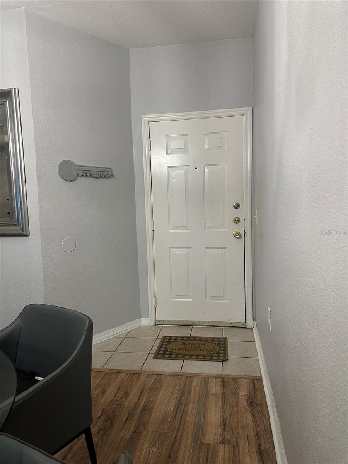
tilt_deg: -4.3
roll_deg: +1.0
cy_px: 232
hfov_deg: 56.8
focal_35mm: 24
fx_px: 322
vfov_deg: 71.6
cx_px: 174
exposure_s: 1/60
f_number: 1.78
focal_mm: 6.86
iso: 250
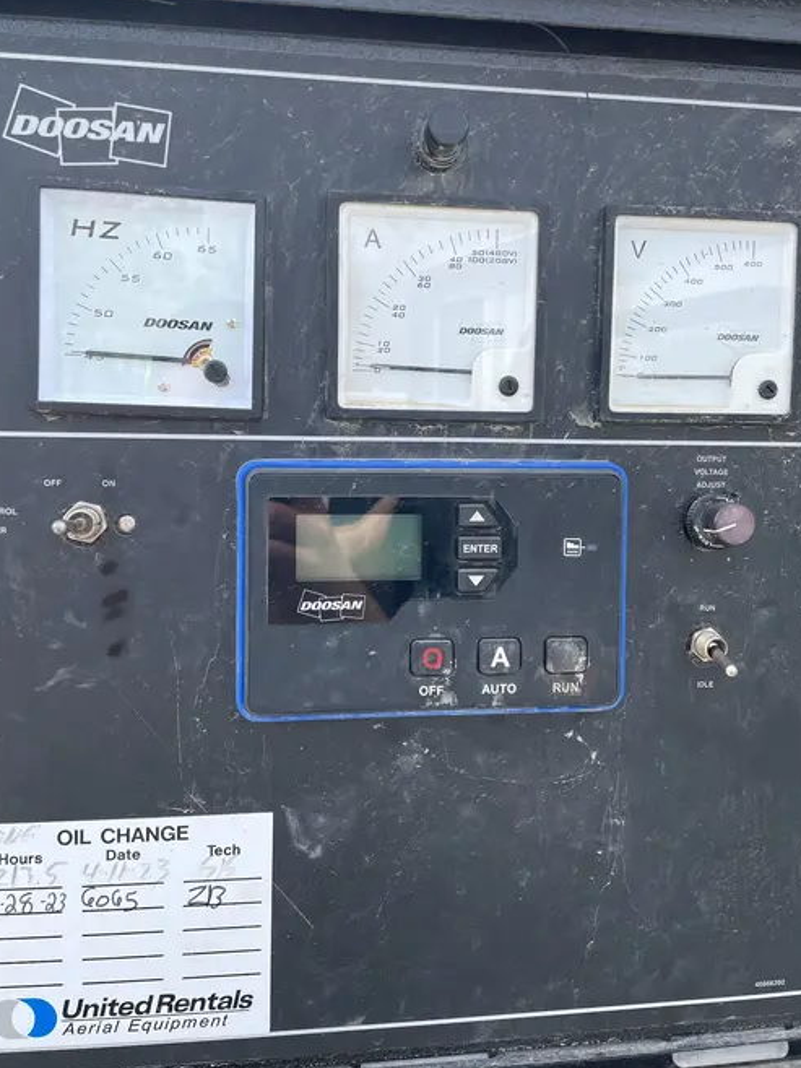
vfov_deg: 61.5
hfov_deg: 48.2
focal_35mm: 29
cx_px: 409
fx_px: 894
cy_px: 485
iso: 50
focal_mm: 4.2
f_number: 1.6
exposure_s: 1/1125
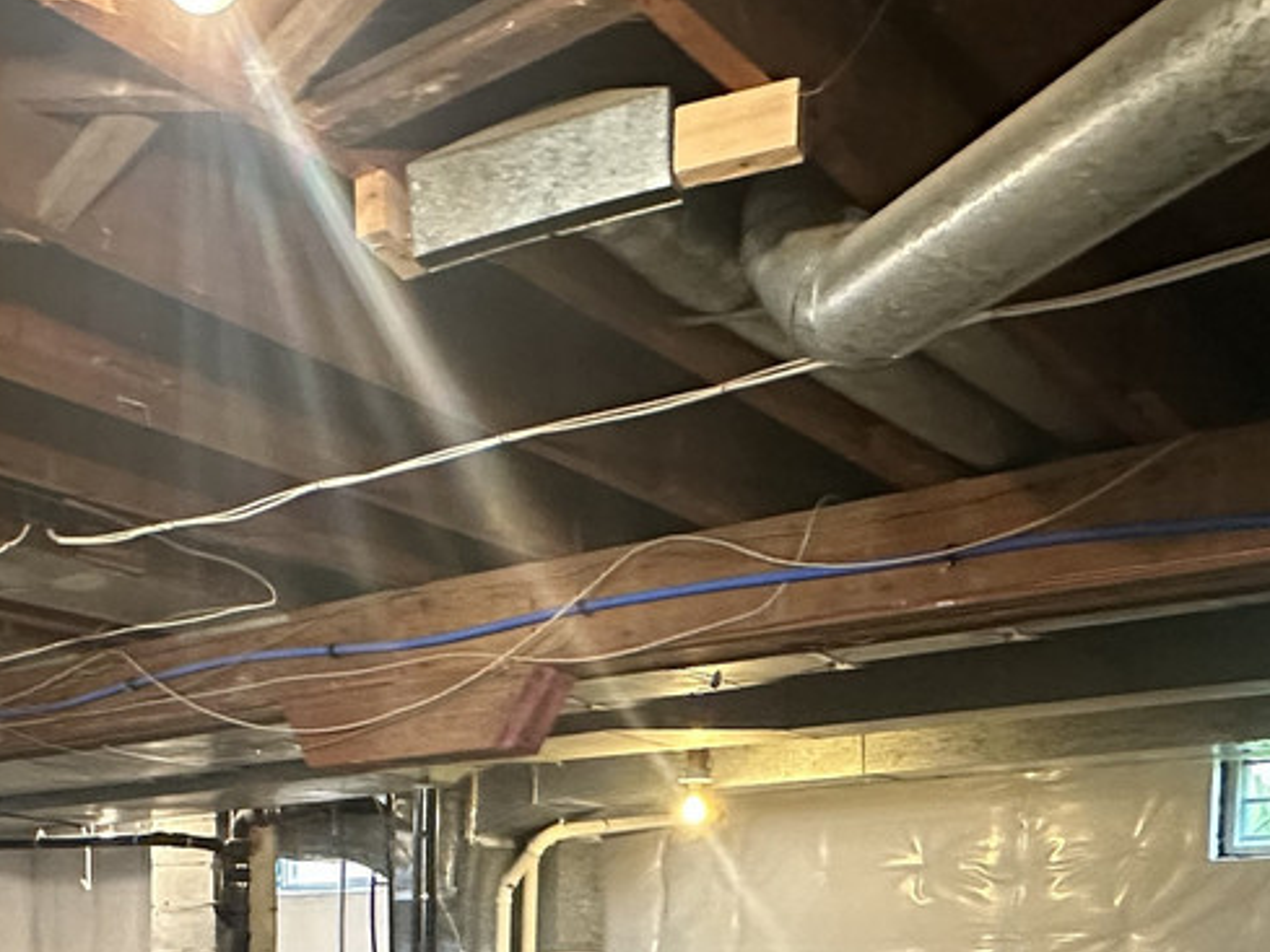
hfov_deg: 41.0
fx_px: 1615
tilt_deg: -3.3
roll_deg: -0.7
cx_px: 242
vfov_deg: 29.3
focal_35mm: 44
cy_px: 1079
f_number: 2.2
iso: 1000
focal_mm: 2.22
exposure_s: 1/60
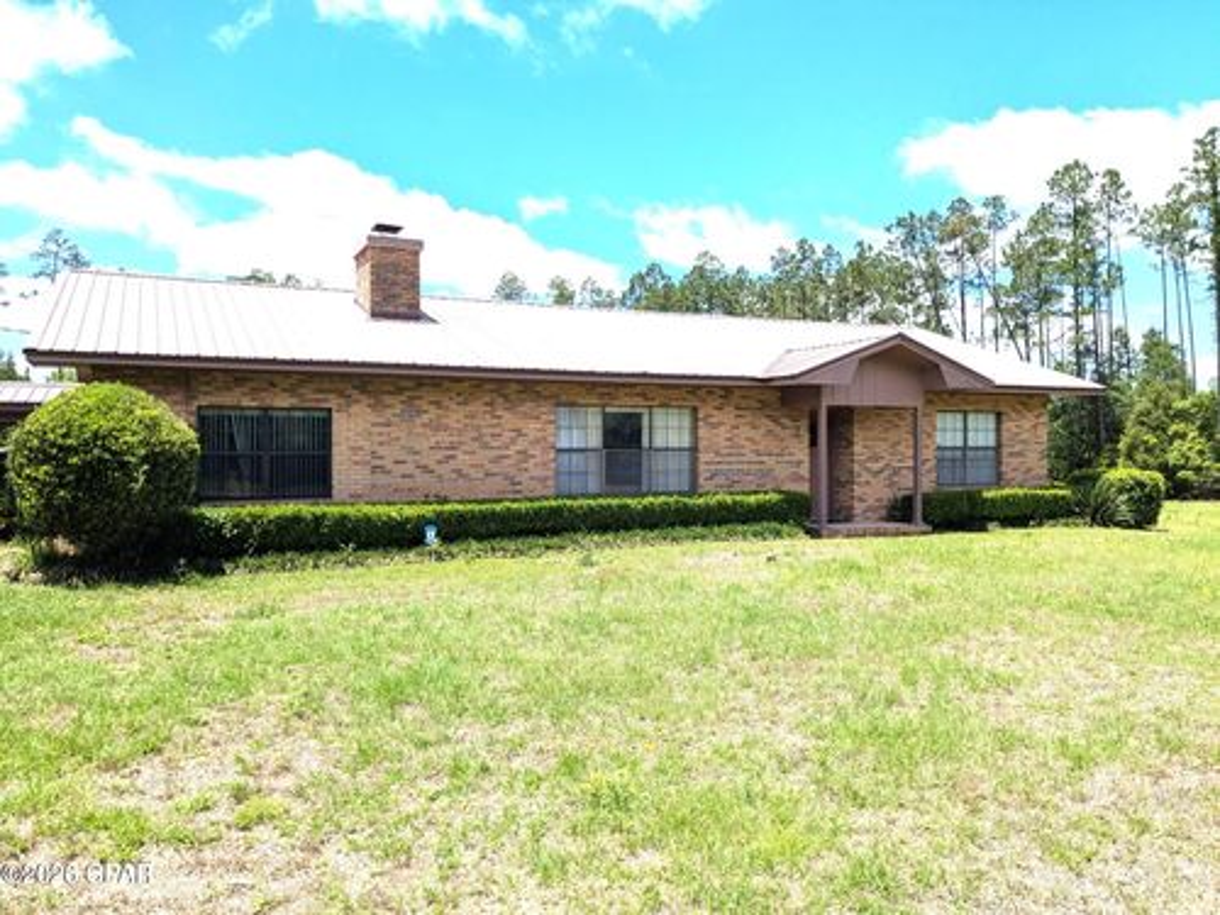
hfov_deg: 65.3
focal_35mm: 27
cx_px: 610
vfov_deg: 51.4
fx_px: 952
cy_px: 458
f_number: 1.73
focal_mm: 4.38
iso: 36
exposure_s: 1/2924
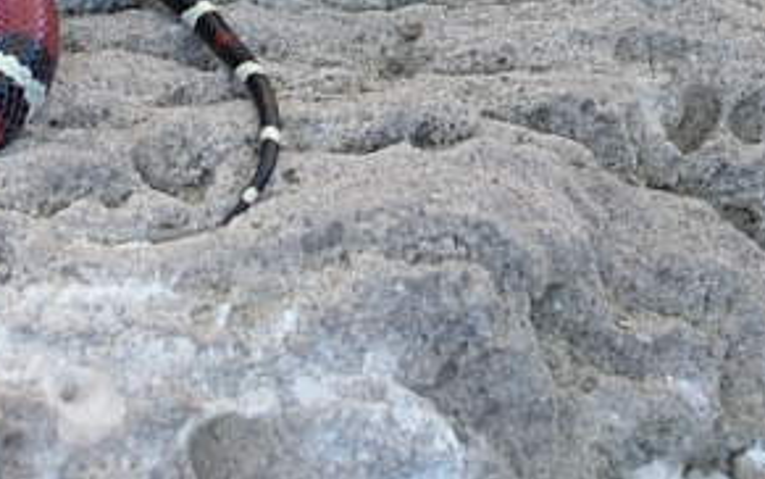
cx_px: 258
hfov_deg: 8.0
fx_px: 5484
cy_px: -108
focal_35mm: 263
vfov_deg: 5.0
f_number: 4.9
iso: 64
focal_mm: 23.4
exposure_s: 1/50.7
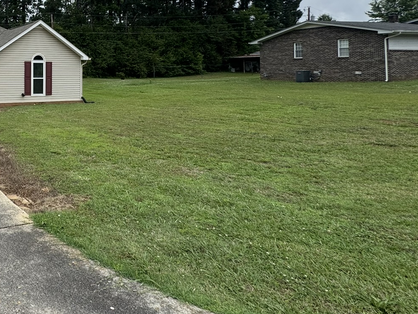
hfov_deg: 49.5
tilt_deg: +1.1
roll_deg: -0.1
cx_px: -5
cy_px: 57
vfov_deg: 45.5
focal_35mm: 29
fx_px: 350
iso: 40
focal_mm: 2.22
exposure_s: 1/796
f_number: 2.2
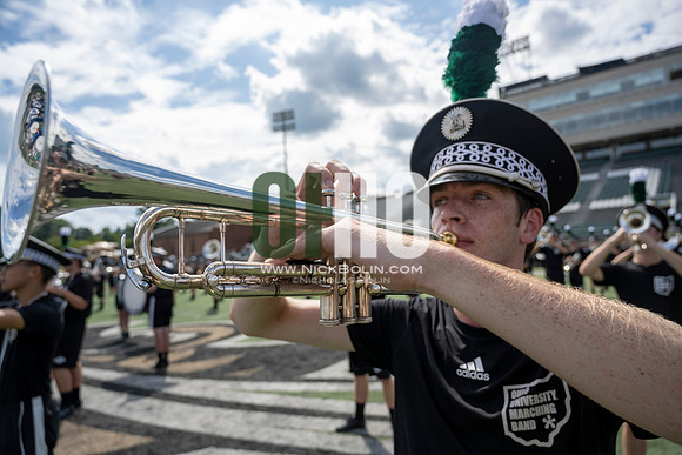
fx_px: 455
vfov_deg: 53.2
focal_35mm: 24
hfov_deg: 73.7
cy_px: 228
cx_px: 341
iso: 200
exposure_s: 1/1600
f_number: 5
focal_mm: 24
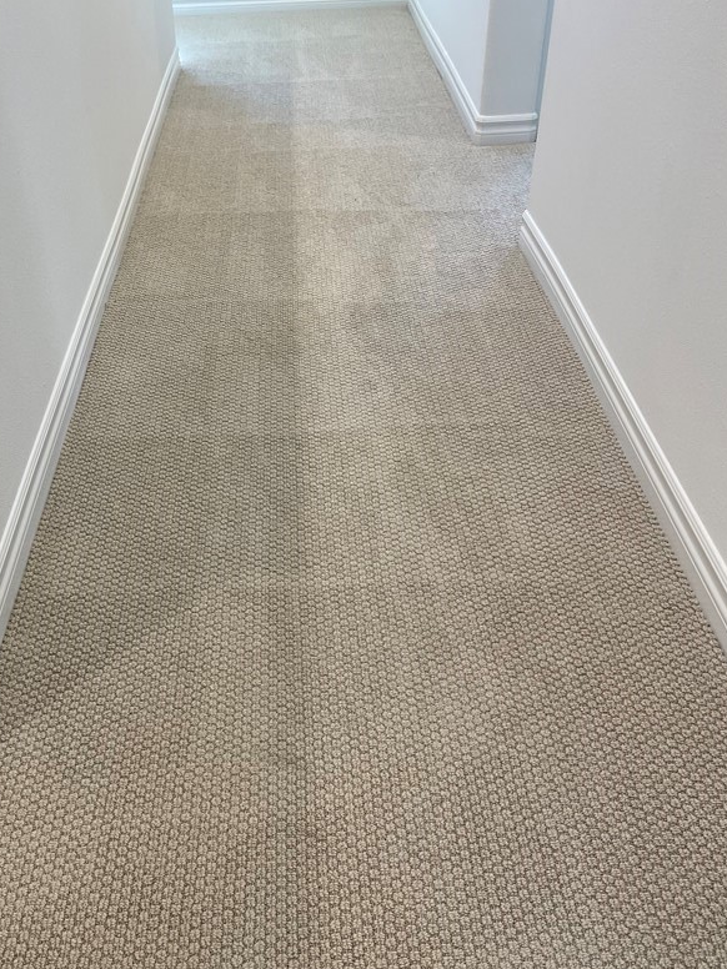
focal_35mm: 33
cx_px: 281
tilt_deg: -40.1
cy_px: 588
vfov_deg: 54.9
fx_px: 924
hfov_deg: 42.7
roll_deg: +4.5
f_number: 1.6
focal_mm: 5.1
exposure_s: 1/120
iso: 64
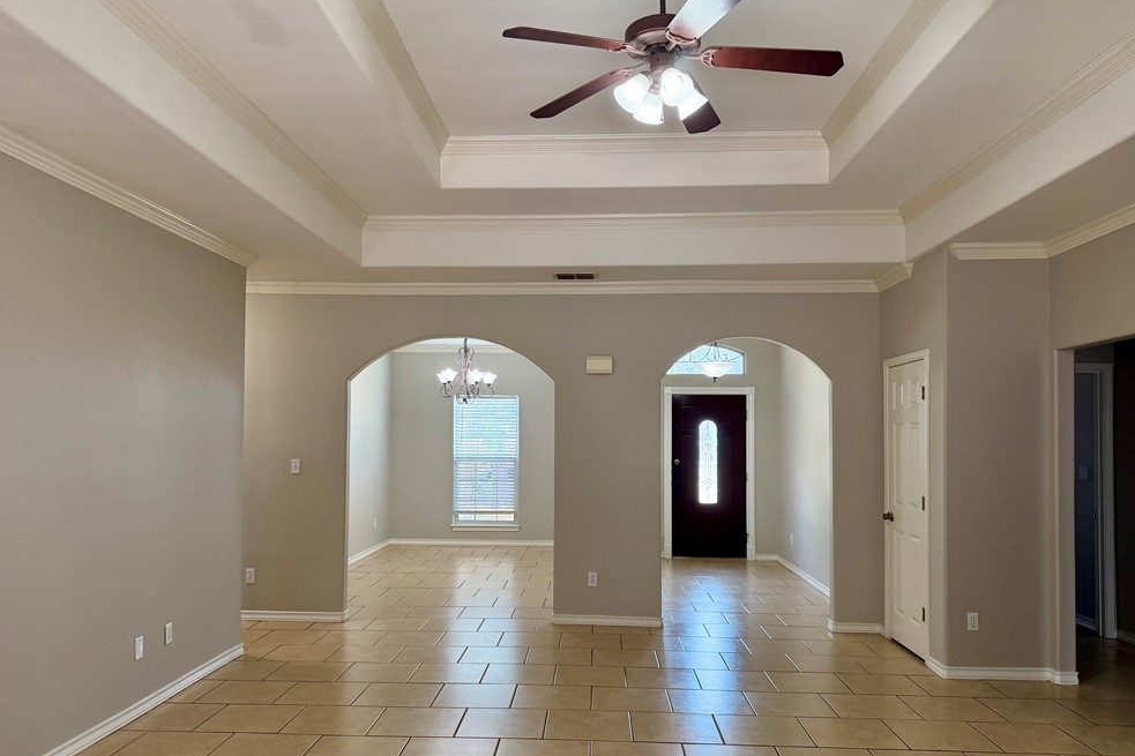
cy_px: 421
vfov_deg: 49.4
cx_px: 554
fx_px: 820
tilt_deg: +2.3
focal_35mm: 26
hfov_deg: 69.4
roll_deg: +0.3
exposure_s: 1/160
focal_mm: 6.76
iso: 200
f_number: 1.78
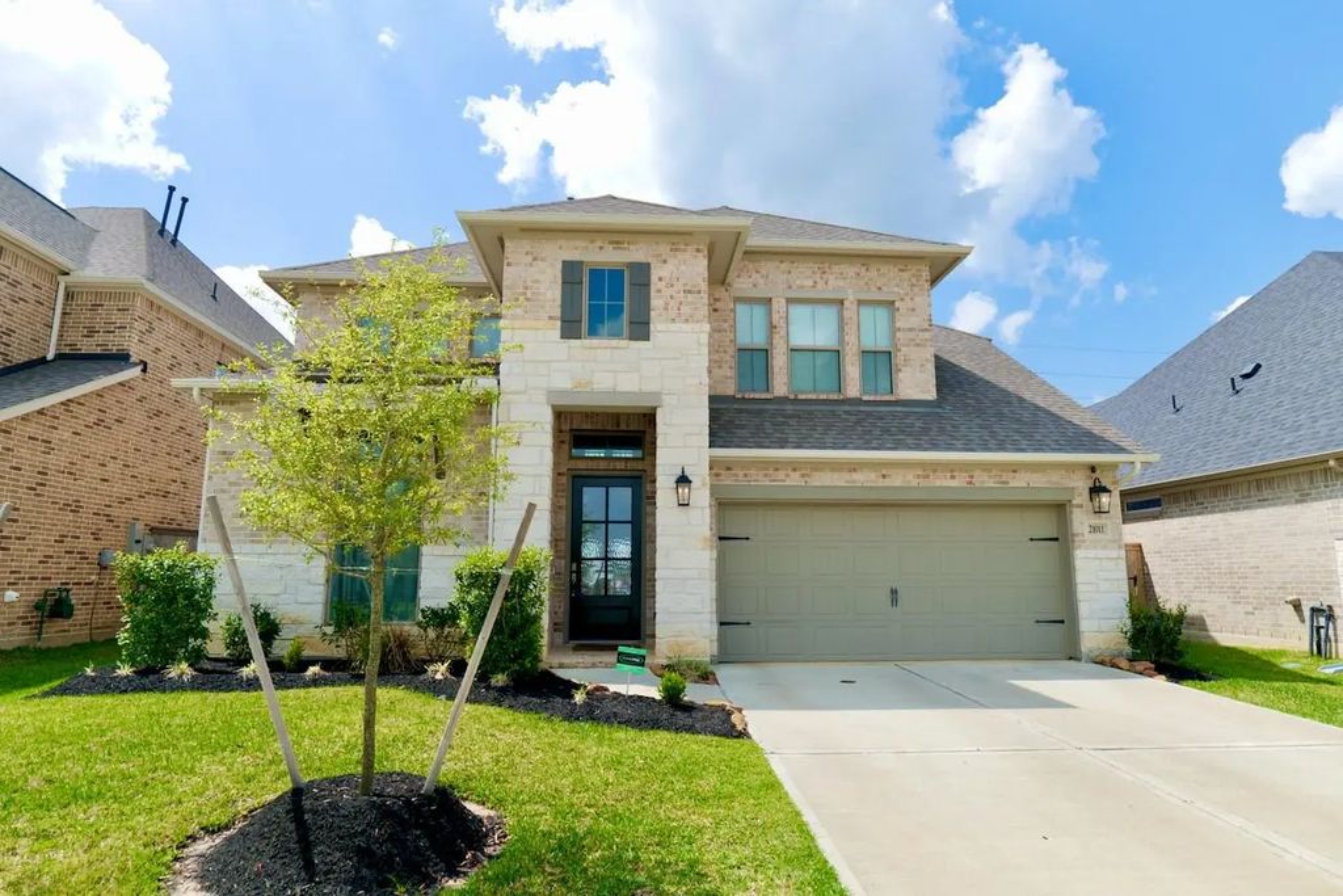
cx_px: 672
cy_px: 448
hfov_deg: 84.0
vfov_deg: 61.9
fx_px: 746
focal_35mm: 20
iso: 100
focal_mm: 20
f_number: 5
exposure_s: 1/400
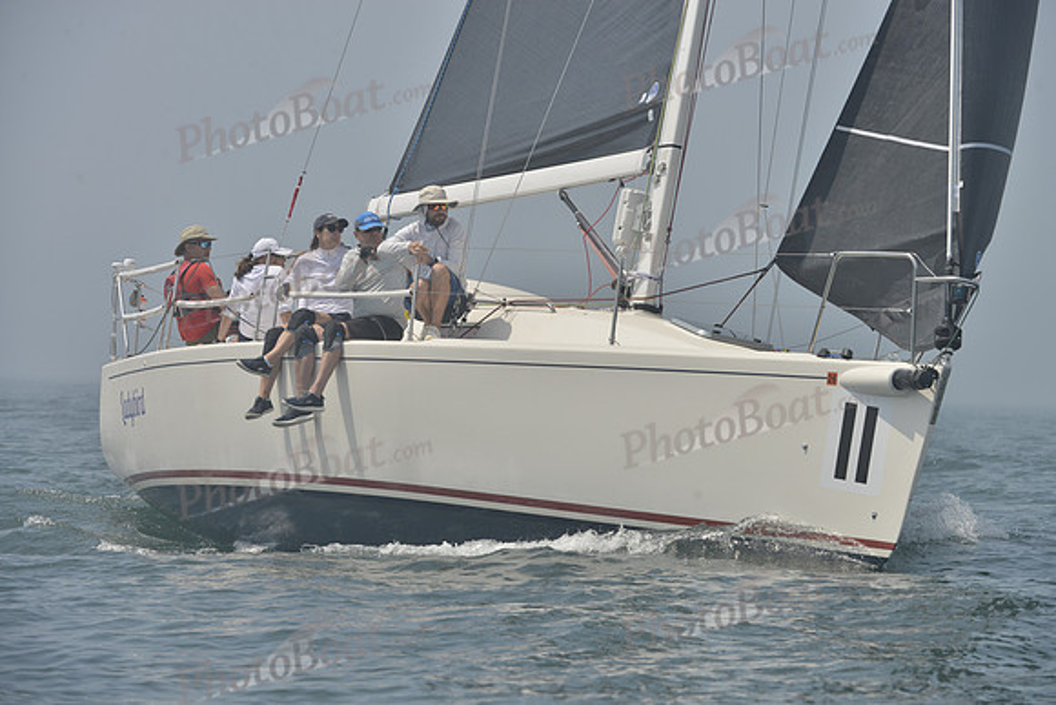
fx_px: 7041
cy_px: 352
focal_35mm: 240
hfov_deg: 8.6
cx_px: 528
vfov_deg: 5.7
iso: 280
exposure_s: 1/1000
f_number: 10
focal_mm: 240
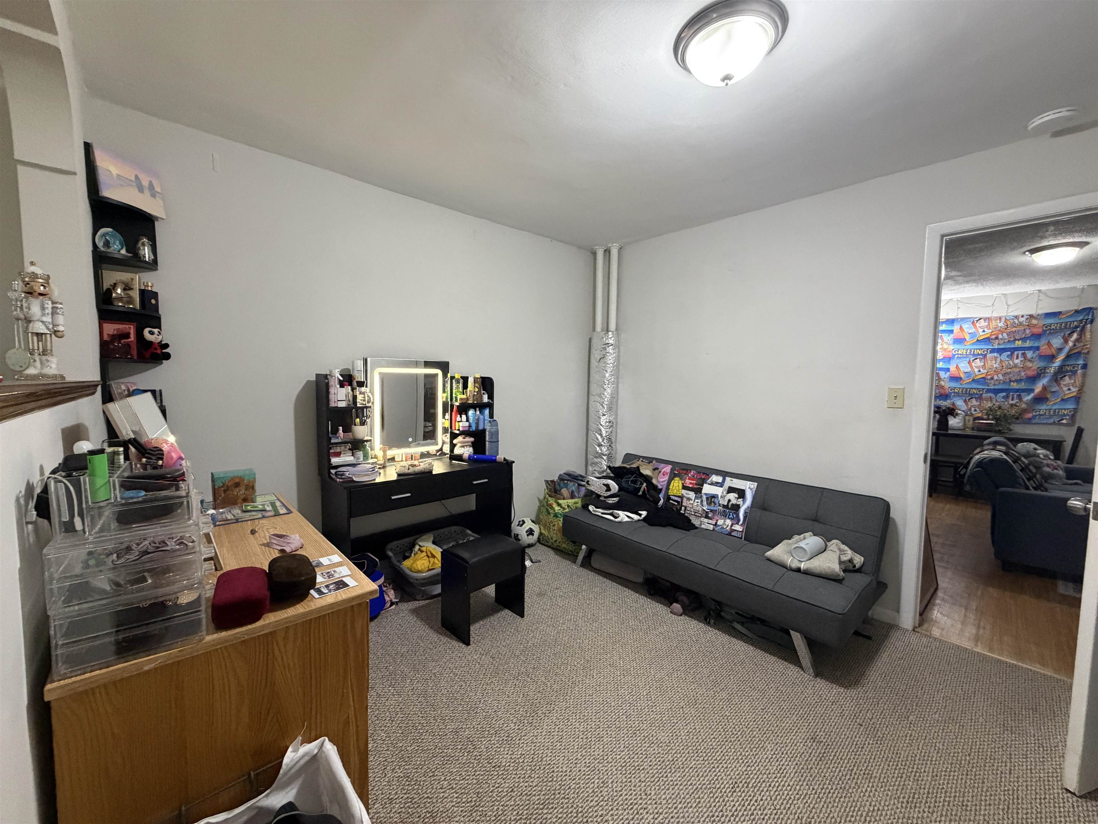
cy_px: 412
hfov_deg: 102.1
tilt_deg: -4.6
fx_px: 444
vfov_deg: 85.7
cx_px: 549
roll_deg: -1.2
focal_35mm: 14
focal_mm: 2.22
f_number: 2.2
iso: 400
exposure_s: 1/60
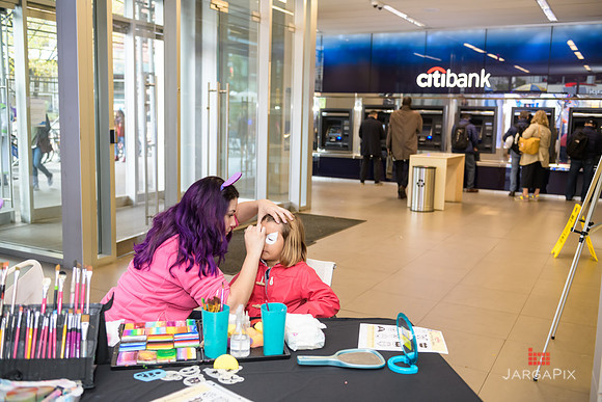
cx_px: 301
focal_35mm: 36
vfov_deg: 36.9
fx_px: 602
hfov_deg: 53.1
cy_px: 201
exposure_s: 1/125
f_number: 3.2
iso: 1000
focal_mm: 36
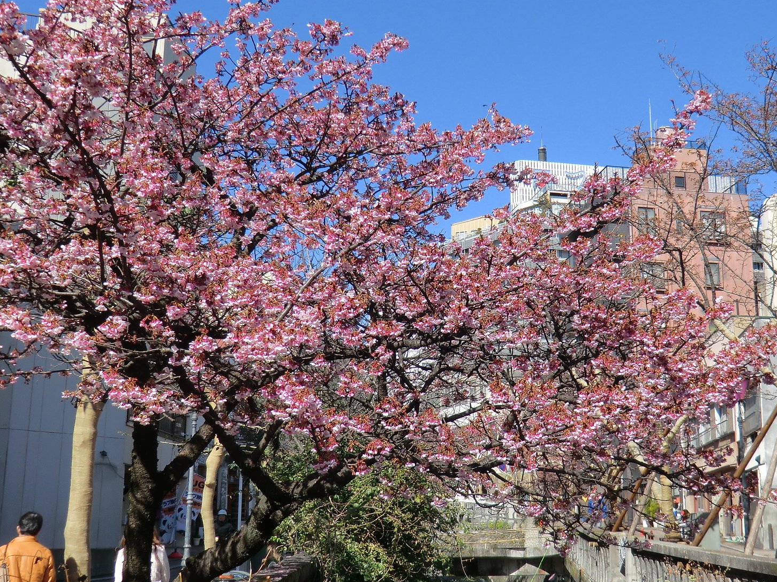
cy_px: 271
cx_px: 488
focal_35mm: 48
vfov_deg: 30.3
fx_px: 1077
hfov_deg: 39.4
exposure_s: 1/500
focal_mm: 6.1
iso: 64
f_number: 3.6
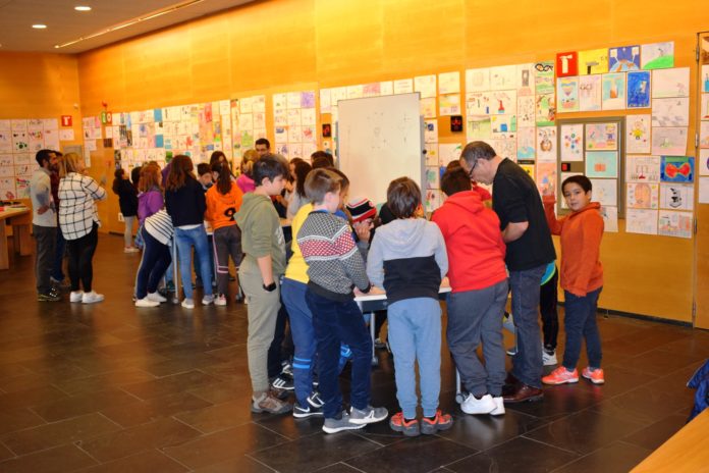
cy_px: 236
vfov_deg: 34.2
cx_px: 354
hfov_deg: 49.6
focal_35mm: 39
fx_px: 768
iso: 800
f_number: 4
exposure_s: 1/60
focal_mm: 26
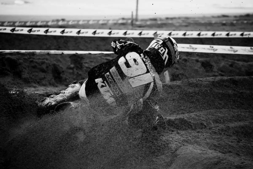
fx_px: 1265
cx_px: 126
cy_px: 84
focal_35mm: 180
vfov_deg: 7.6
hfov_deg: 11.4
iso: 400
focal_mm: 120
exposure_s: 1/1000
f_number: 4.8
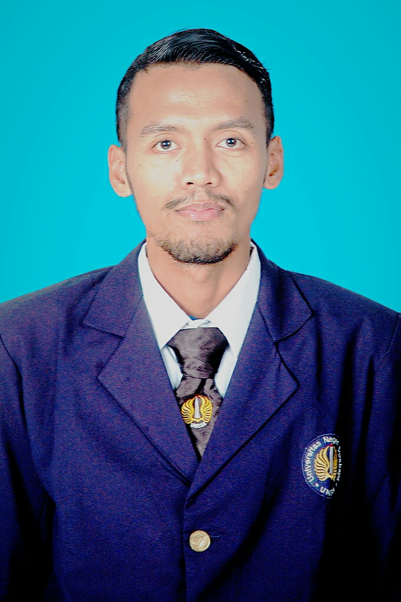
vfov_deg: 19.5
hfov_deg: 13.0
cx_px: 200
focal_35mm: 105
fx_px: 1757
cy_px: 301
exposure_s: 1/500
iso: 400
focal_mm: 70
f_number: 6.3
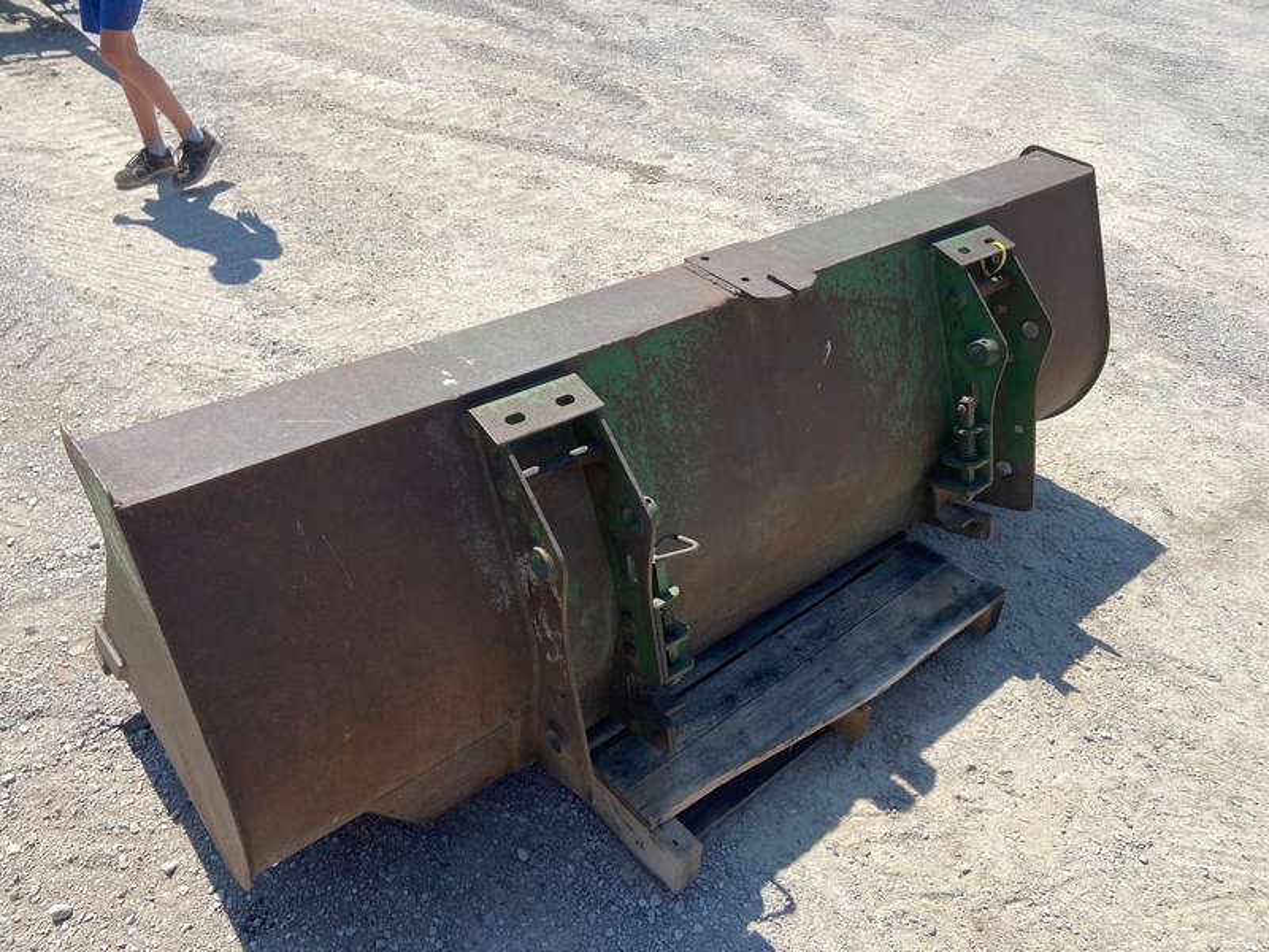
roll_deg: -1.9
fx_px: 953
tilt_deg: -34.1
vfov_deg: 53.1
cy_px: 476
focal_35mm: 26
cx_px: 634
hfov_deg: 67.3
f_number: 1.8
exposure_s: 1/2625
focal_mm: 4.25
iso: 32
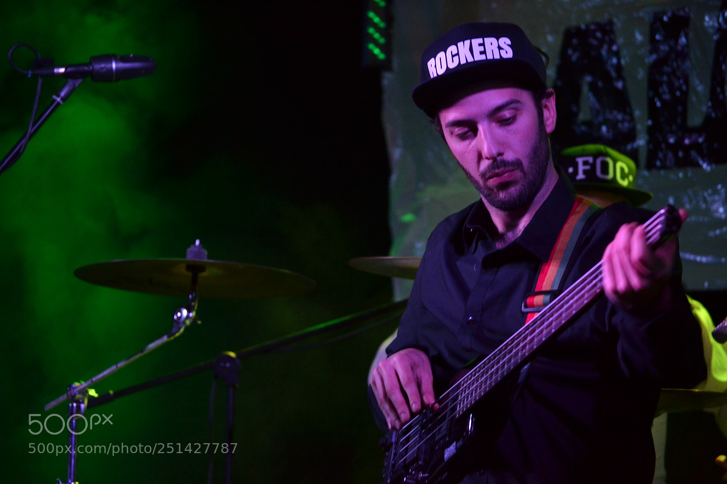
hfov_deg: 13.0
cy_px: 242
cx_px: 364
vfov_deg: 8.7
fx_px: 3180
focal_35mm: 158
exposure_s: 1/100
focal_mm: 105
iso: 800
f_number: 5
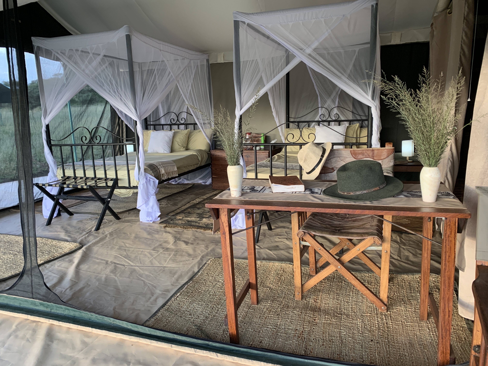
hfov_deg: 67.3
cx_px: 244
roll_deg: +0.4
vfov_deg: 53.1
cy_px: 183
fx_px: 367
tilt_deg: -9.2
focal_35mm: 26
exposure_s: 1/78
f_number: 1.8
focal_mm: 4.25
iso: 100
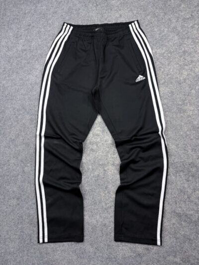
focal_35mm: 24
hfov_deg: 56.8
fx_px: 184
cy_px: 132
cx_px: 100
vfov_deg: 71.6
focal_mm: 6.76
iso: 64
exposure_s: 1/100
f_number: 1.78
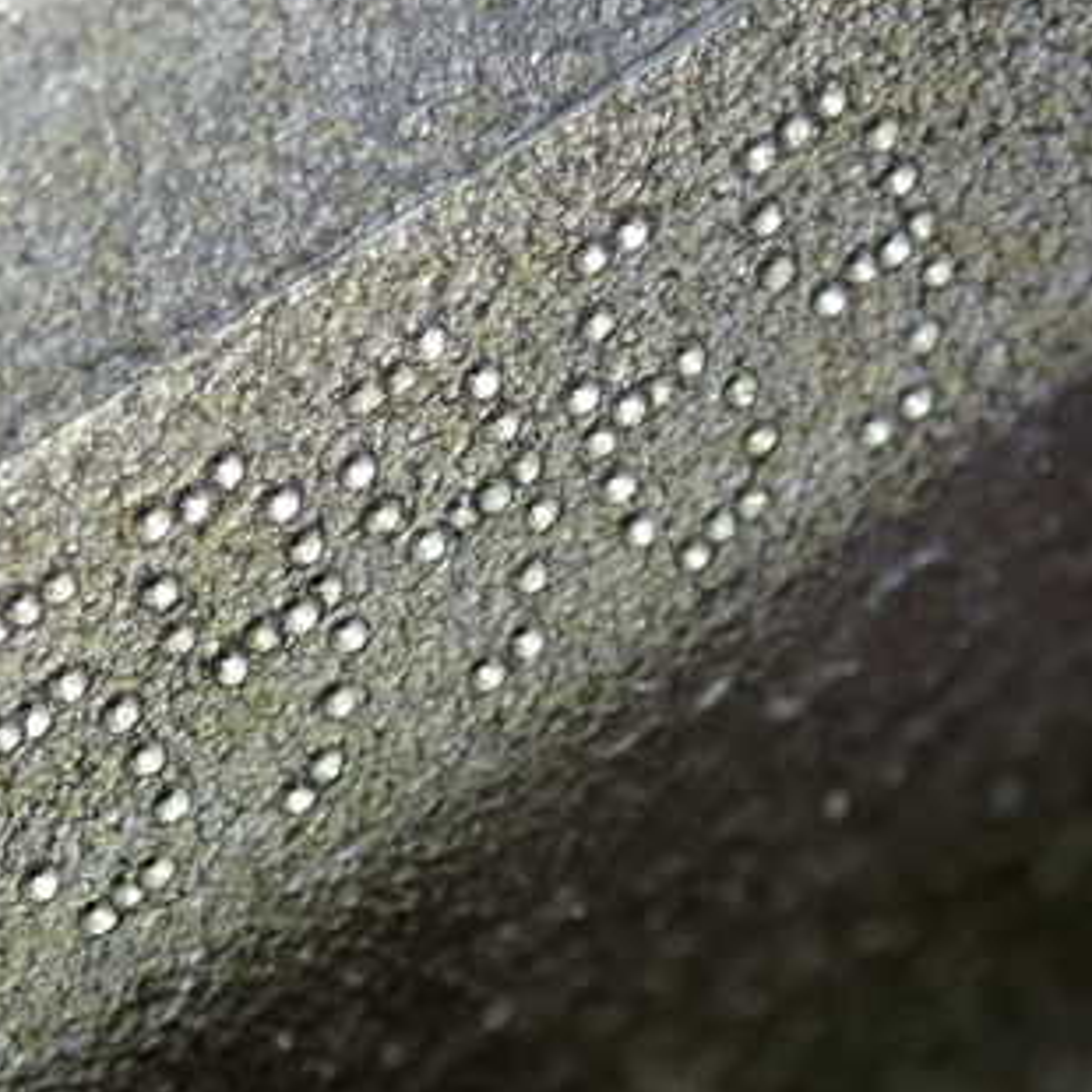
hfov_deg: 10.2
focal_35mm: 171
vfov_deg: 10.2
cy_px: 483
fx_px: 6103
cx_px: 292
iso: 250
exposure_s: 1/100
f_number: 4.9
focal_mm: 18
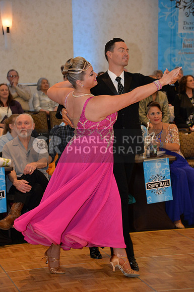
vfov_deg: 21.5
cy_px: 146
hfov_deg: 14.4
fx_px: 770
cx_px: 97
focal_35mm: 95
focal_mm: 95
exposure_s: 1/250
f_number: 5.6
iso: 3200
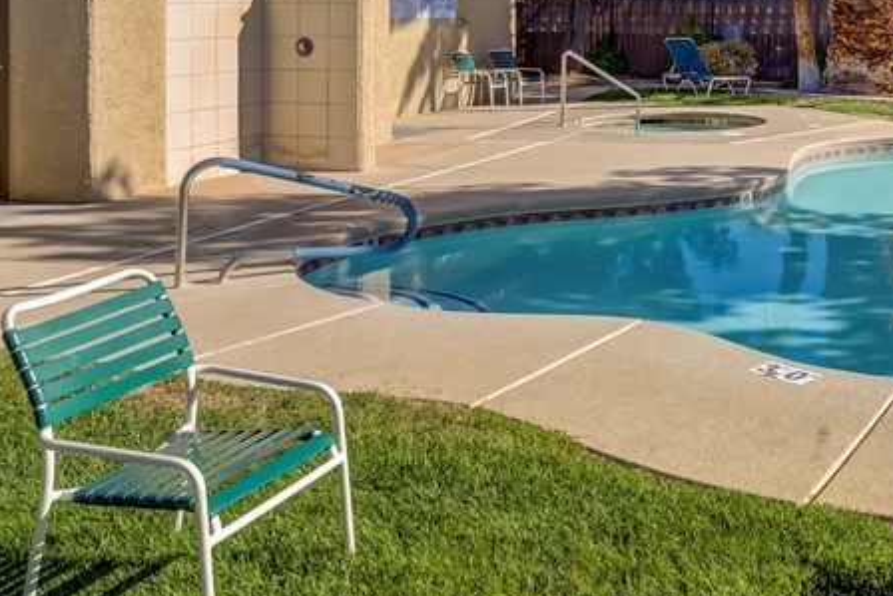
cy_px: -26
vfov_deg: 27.3
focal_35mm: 46
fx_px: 1141
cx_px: 854
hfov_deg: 38.8
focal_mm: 19
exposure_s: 1/1000
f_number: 8
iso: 500
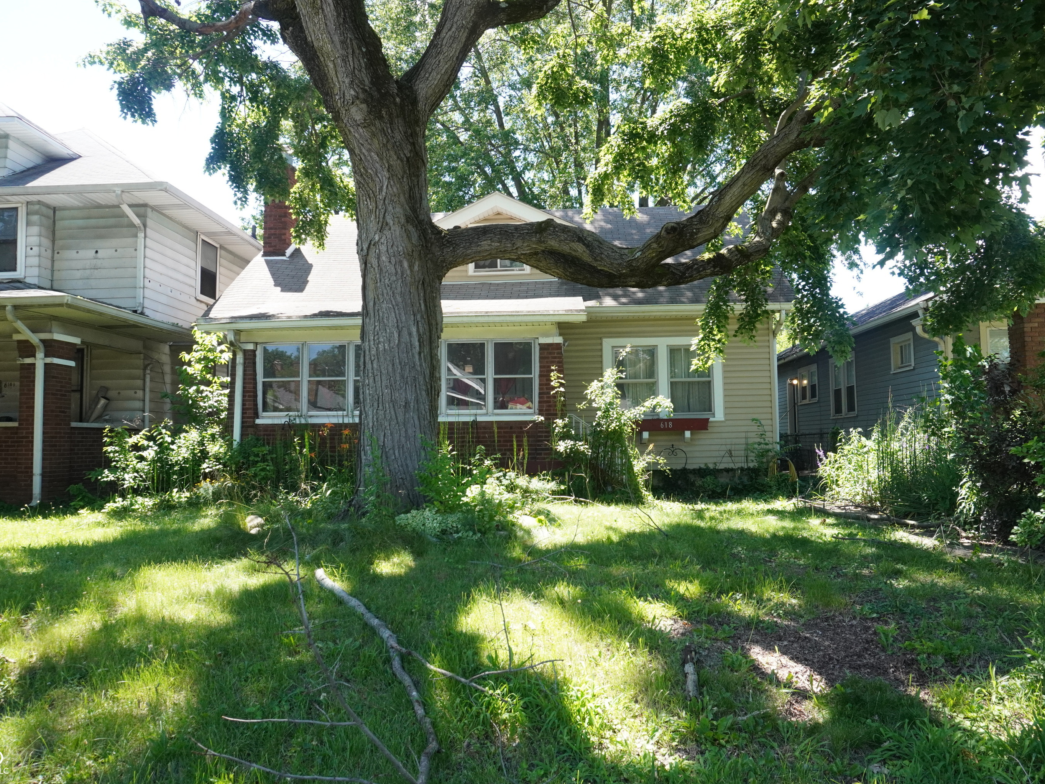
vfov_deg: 53.1
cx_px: 541
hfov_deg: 67.3
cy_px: 392
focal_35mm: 26
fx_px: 785
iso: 1000
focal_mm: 16
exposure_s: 1/320
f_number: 8
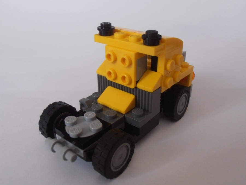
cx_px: 123
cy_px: 92
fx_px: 263
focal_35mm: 37
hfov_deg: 50.1
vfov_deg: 38.7
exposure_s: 1/13
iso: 125
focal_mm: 6.61
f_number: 3.9
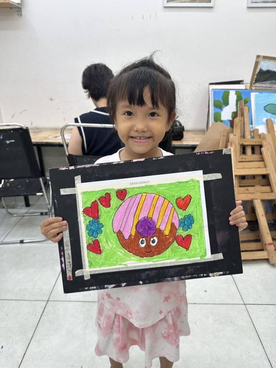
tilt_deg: -21.1
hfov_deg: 56.8
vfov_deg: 71.6
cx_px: 138
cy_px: 184
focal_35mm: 24
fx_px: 255
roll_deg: -1.6
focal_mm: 6.86
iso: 64
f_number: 1.78
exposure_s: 1/121
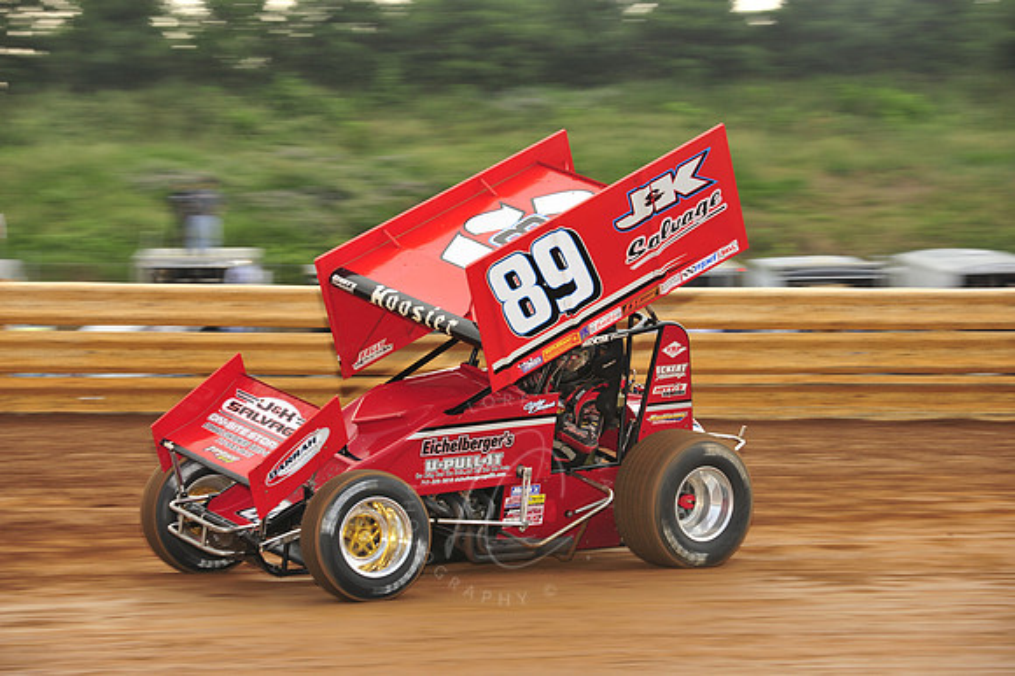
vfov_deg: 10.1
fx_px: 3804
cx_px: 508
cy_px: 338
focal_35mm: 135
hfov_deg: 15.2
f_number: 7.1
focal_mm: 135
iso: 640
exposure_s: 1/320
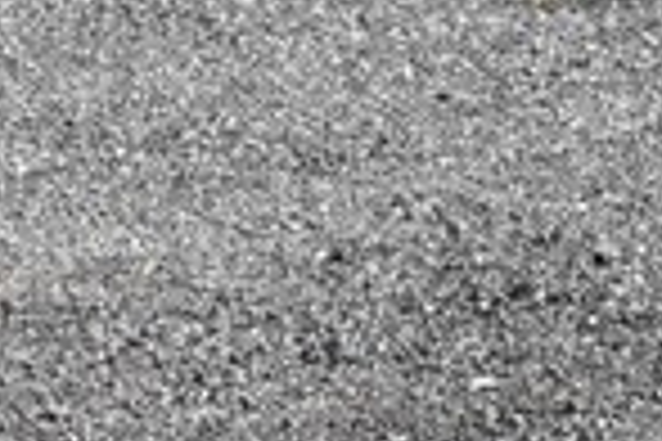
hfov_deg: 7.0
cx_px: 1157
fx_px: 5277
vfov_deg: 4.6
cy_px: -986
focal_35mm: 287
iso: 100
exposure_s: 1/200
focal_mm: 26
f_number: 8
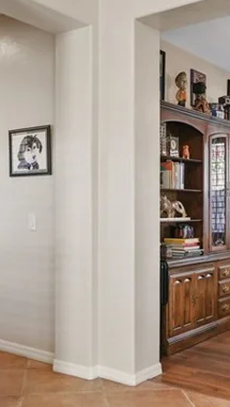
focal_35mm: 45
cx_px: 110
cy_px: 211
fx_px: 487
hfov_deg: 26.6
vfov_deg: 45.4
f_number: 9
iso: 640
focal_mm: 16
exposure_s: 1/6
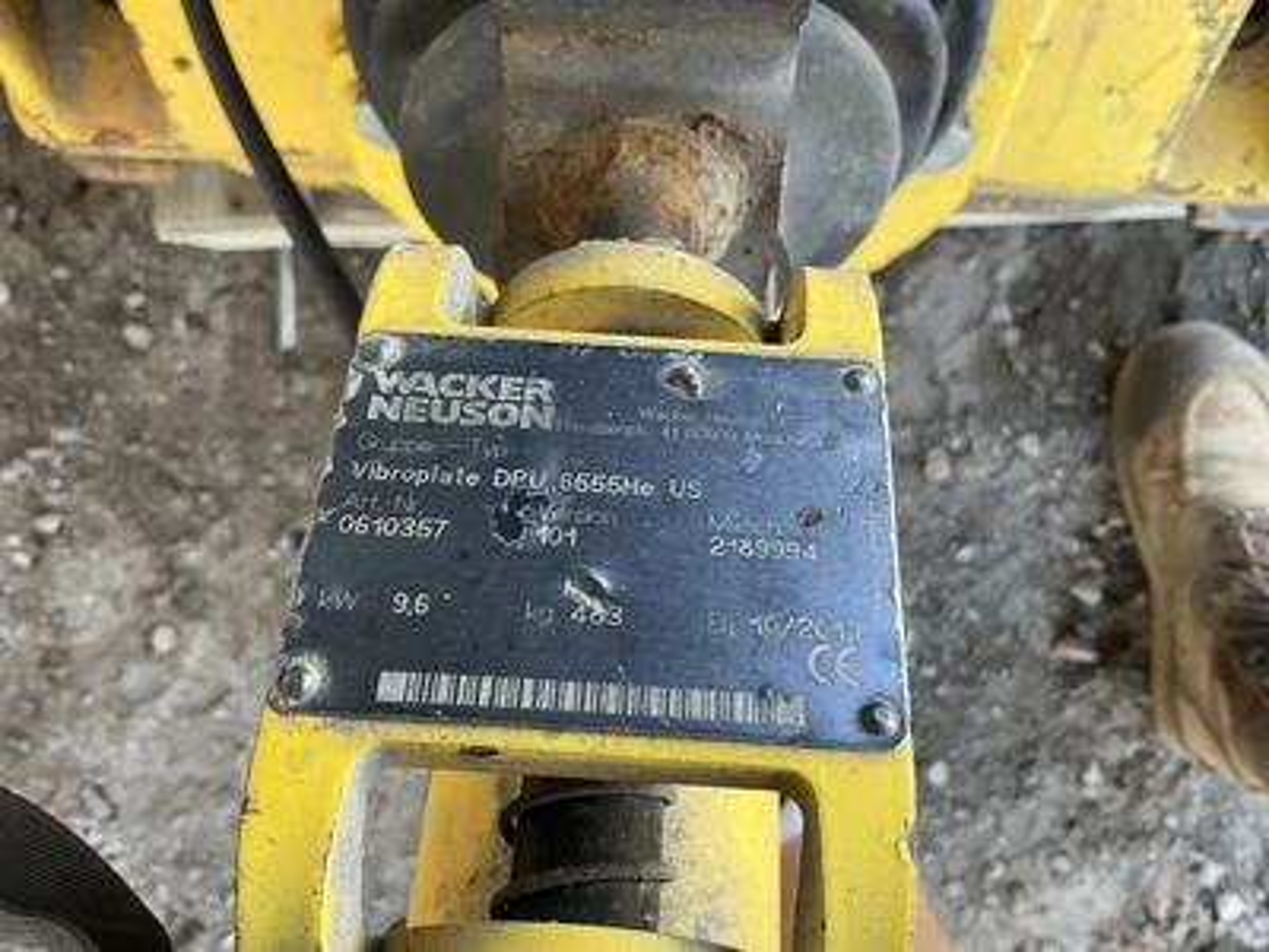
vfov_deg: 48.2
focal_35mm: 29
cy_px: 476
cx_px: 634
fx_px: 1063
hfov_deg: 61.7
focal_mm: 3
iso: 64
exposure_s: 1/122
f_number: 1.8
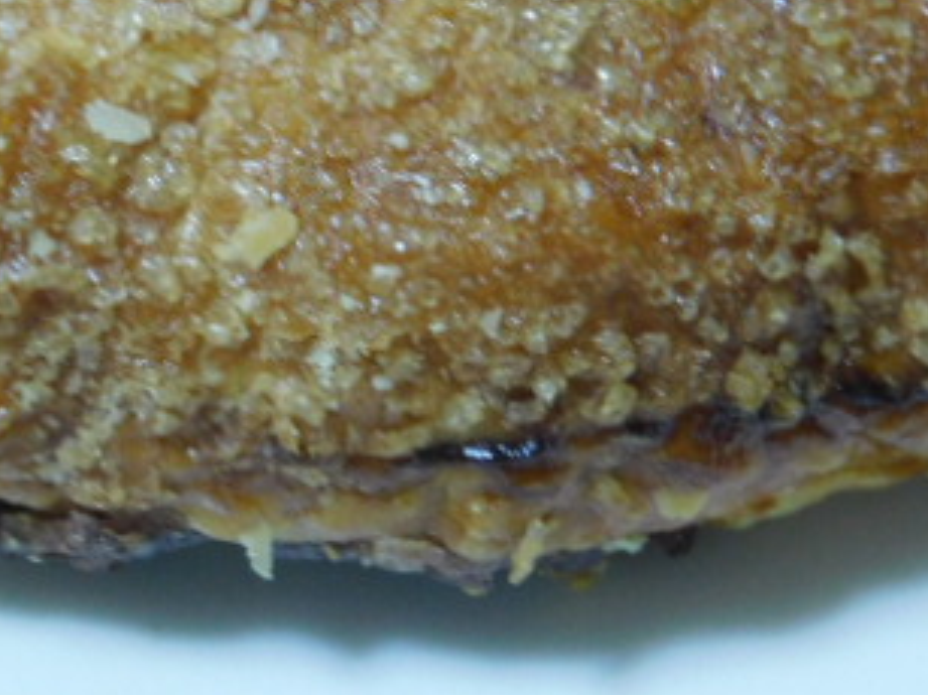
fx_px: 3966
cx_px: 311
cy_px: 172
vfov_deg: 10.0
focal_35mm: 148
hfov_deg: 13.3
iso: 400
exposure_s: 1/15
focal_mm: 12.6
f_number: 4.3
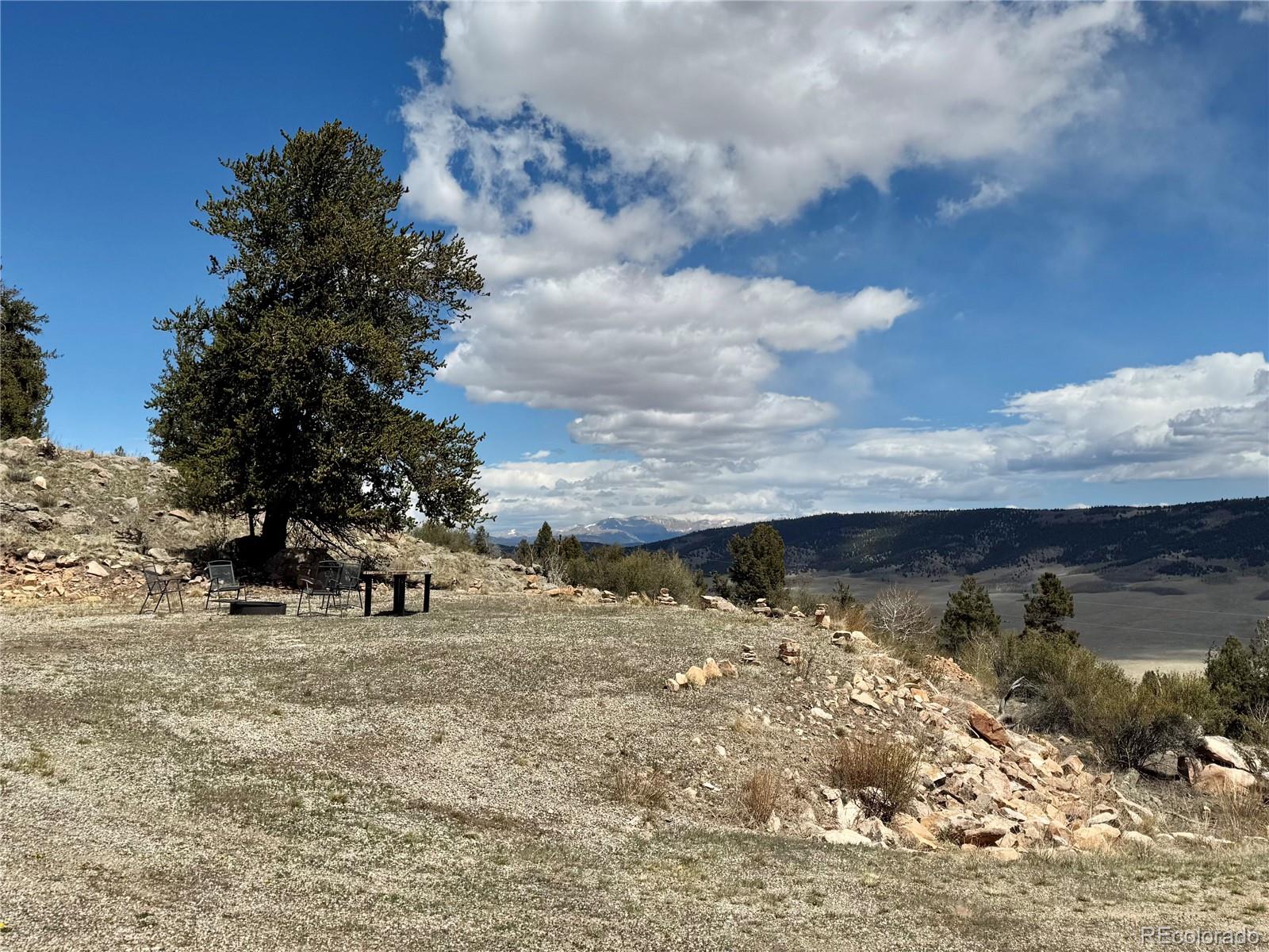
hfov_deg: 71.6
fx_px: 880
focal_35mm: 24
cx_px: 634
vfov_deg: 56.8
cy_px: 476
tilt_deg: +6.4
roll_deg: +2.5
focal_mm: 6.76
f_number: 1.78
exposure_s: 1/9009
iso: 80
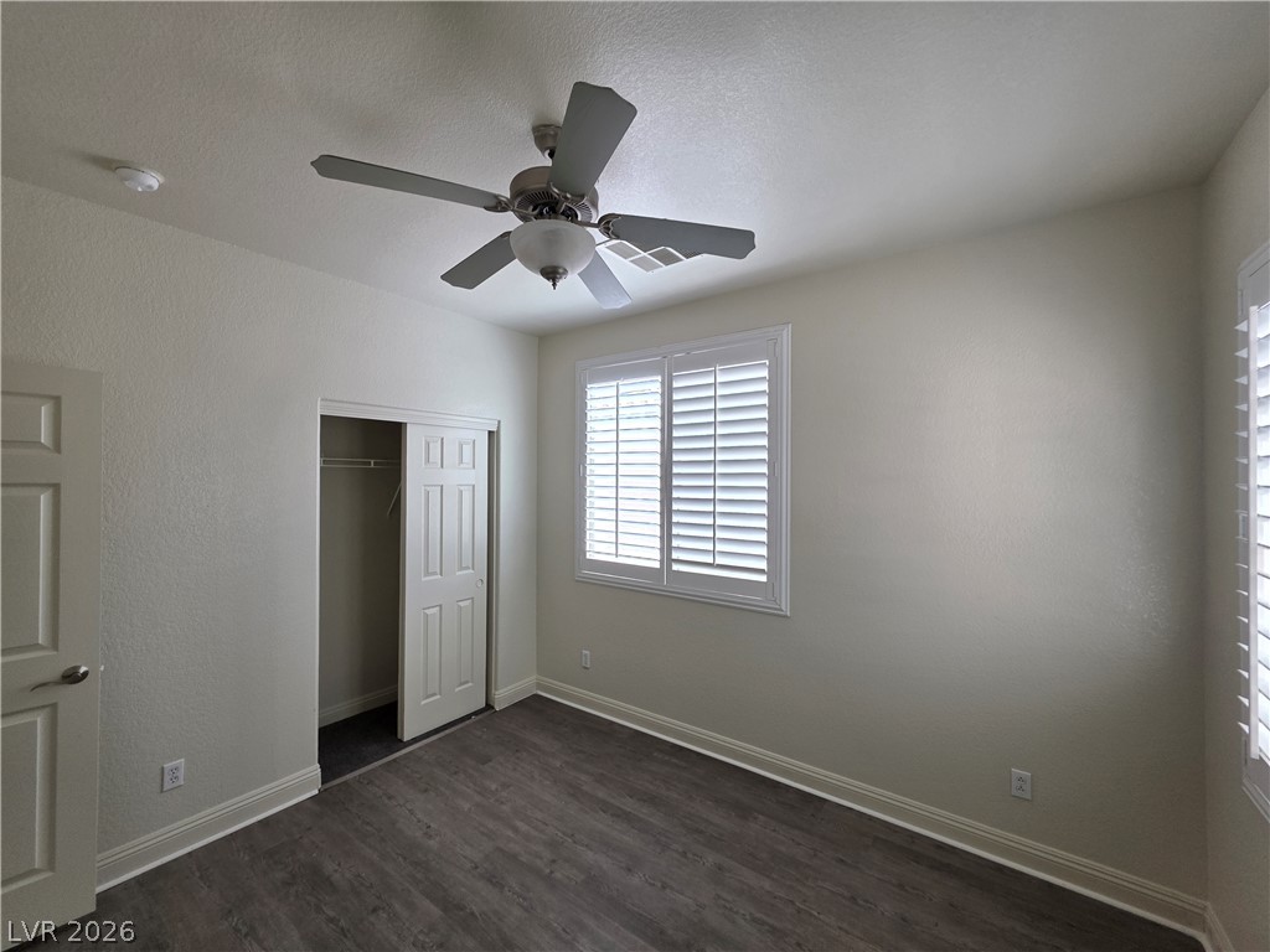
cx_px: 635
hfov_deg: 106.2
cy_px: 476
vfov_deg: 89.9
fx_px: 477
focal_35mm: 13
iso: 64
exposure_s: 1/120
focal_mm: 2.2
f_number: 1.9
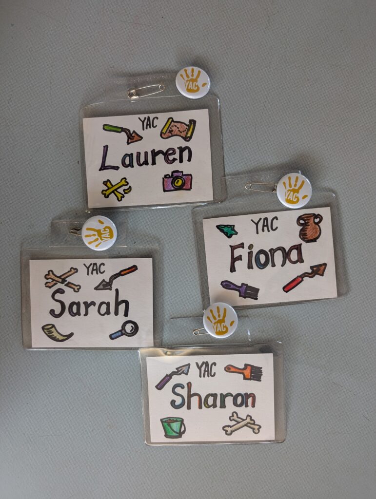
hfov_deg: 56.9
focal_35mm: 24
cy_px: 250
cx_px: 188
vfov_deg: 71.5
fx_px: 347
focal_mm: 6.9
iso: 68
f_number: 1.68
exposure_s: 1/23.8
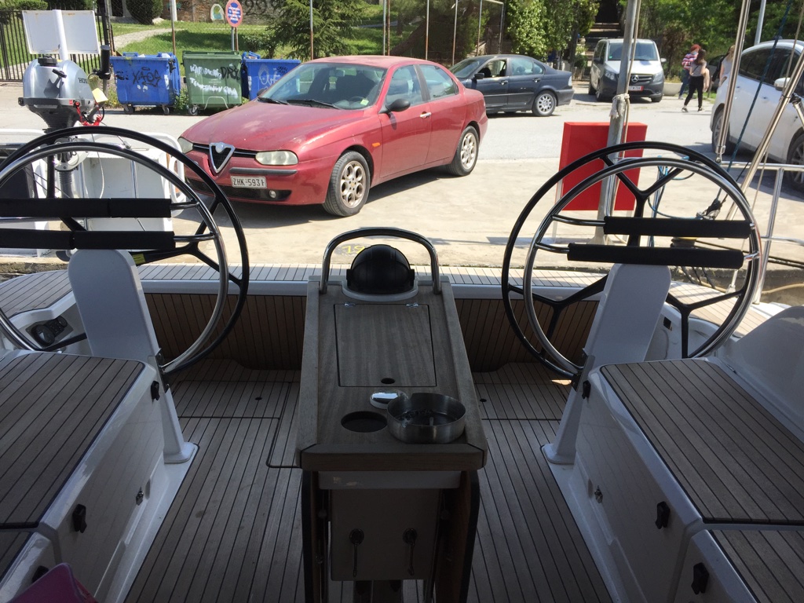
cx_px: 402
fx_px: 674
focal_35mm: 29
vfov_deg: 48.2
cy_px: 302
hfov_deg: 61.7
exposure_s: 1/1522
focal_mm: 4.15
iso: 32
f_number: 2.2
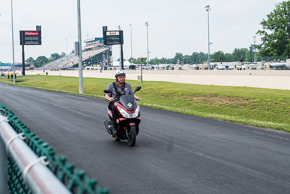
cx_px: 145
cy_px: 97
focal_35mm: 75
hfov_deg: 27.0
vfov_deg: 18.2
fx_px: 604
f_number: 9
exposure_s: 1/200
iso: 400
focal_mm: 50
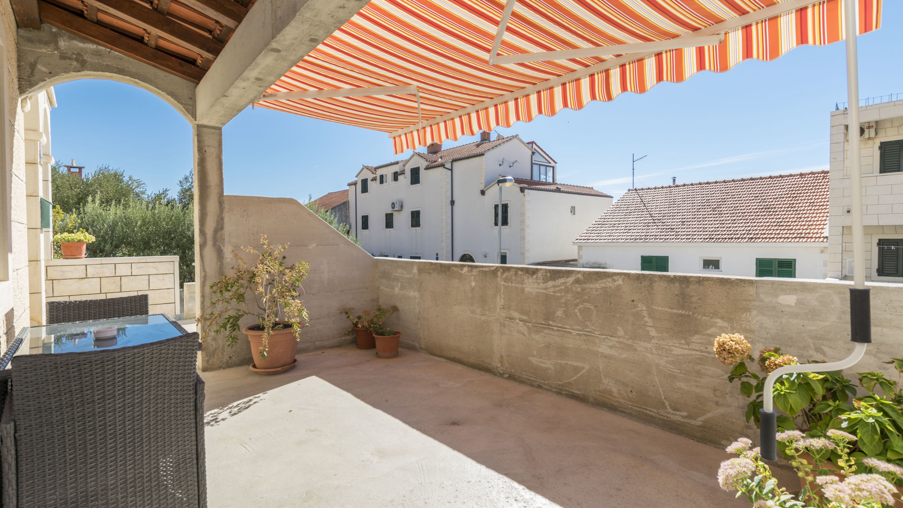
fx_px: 407
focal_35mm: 17
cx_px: 457
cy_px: 253
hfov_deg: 95.9
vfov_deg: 63.9
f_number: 8
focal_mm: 10
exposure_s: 1/200
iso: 100
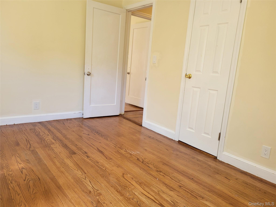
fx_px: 207
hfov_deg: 67.3
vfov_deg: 53.1
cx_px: 138
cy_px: 104
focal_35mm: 26
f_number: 1.8
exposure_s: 1/120
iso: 160
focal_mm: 5.4
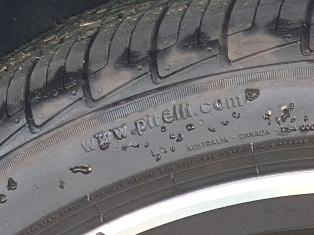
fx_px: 1614
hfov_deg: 11.1
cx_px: 252
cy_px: 572
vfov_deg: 7.7
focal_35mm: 178
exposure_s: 1/100
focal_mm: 4
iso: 80
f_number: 1.8
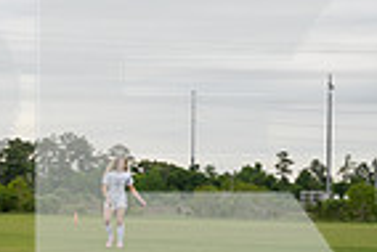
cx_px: -335
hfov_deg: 15.0
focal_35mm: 116
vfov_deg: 11.8
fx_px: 1216
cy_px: 156
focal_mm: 27
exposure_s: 1/250
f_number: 7.1
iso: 250
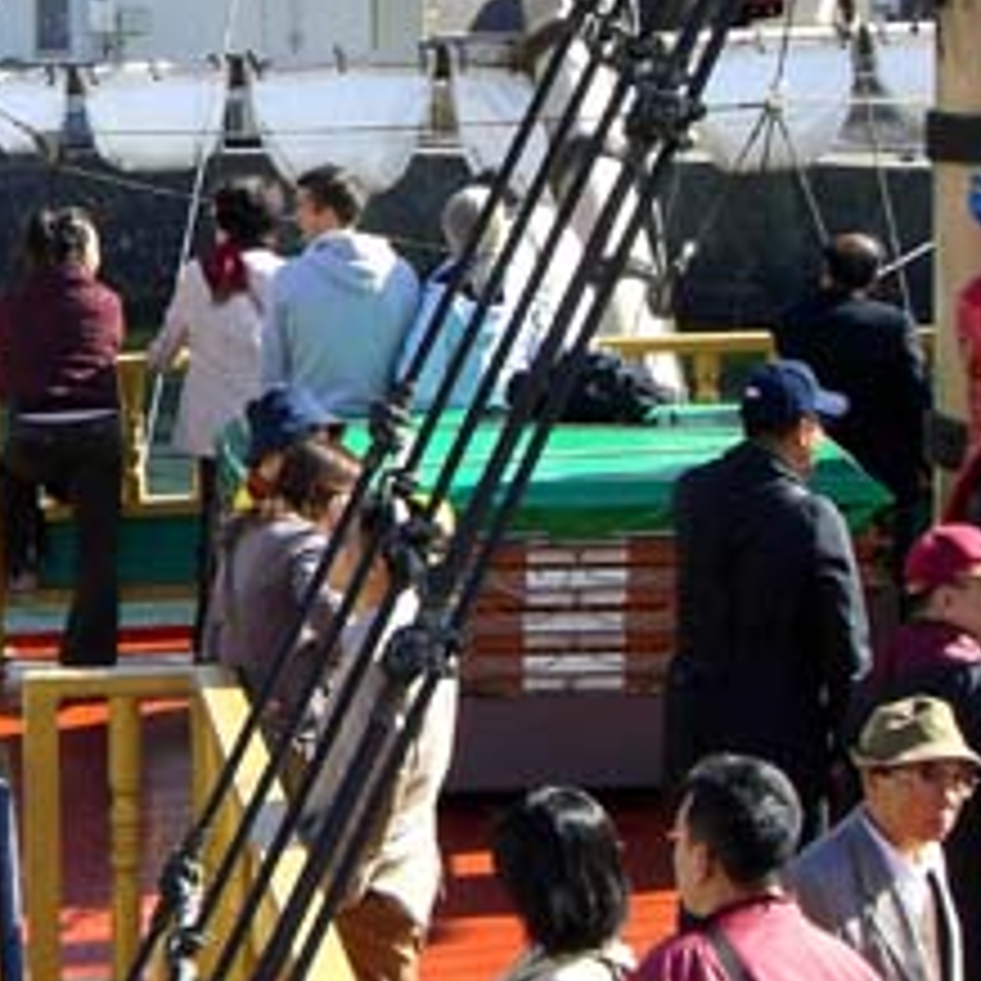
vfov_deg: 9.9
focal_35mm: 176
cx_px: -230
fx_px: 5643
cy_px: 403
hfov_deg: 9.8
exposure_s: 1/100
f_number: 6.5
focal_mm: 12.8
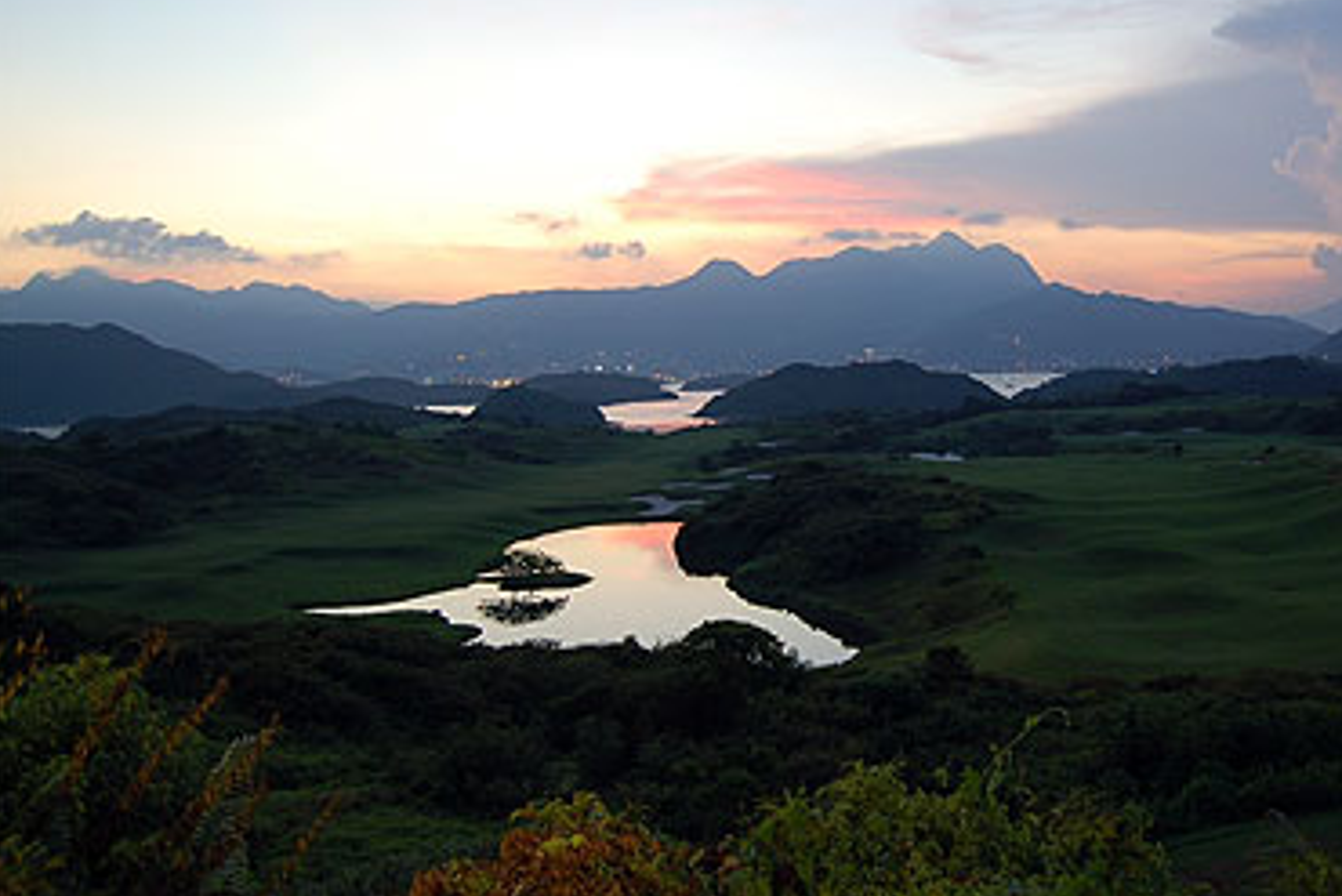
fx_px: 1492
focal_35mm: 40
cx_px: 809
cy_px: 366
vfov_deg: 33.3
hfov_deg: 48.1
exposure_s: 1/5
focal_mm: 22
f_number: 3.8
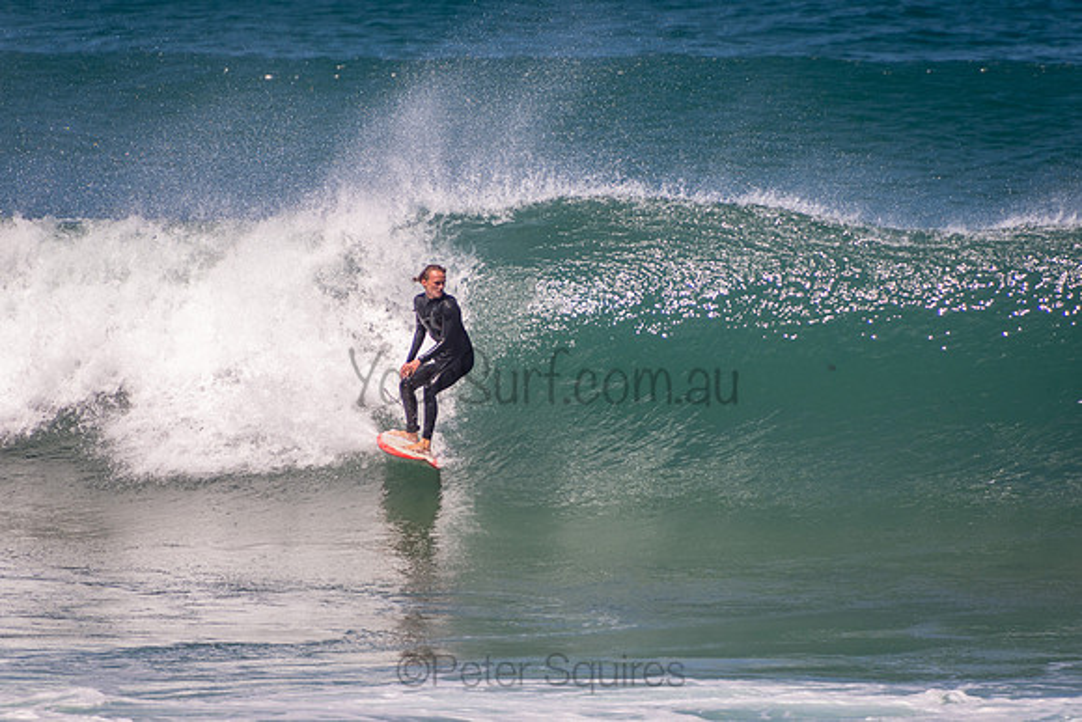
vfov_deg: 2.3
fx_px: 18037
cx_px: 541
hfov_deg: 3.4
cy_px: 361
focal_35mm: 600
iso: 200
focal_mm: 400
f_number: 5.6
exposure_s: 1/1250
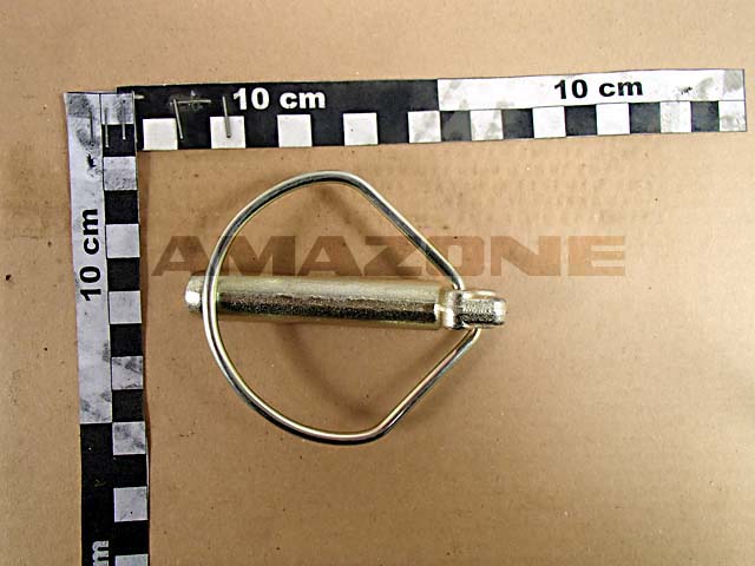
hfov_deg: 63.4
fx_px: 611
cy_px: 283
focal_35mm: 28
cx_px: 378
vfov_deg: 49.7
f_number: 3.9
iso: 200
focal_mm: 5
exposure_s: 1/40
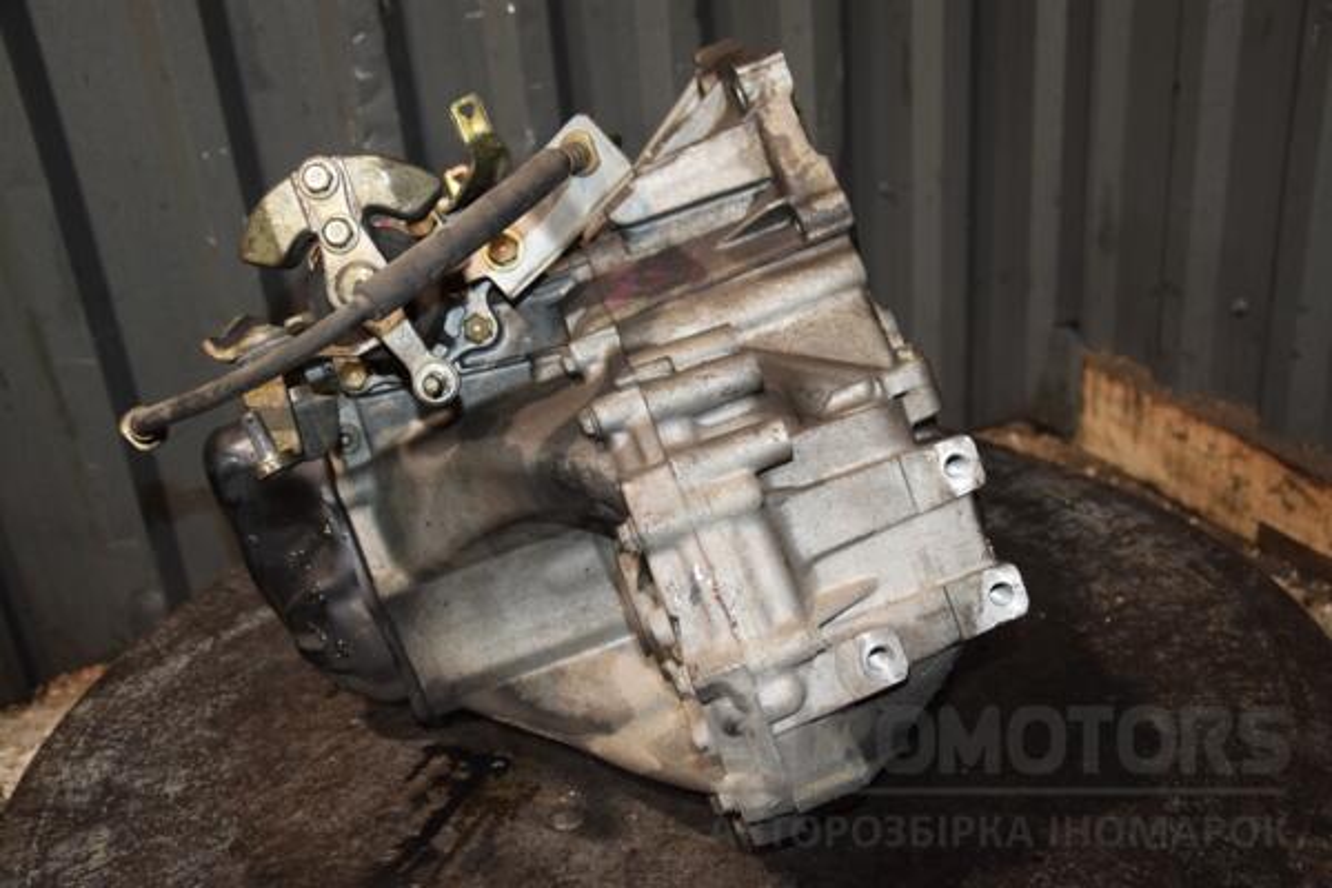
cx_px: 666
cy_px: 444
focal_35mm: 39
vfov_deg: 34.2
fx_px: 1443
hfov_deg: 49.6
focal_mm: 26
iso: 800
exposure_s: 1/60
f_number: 5
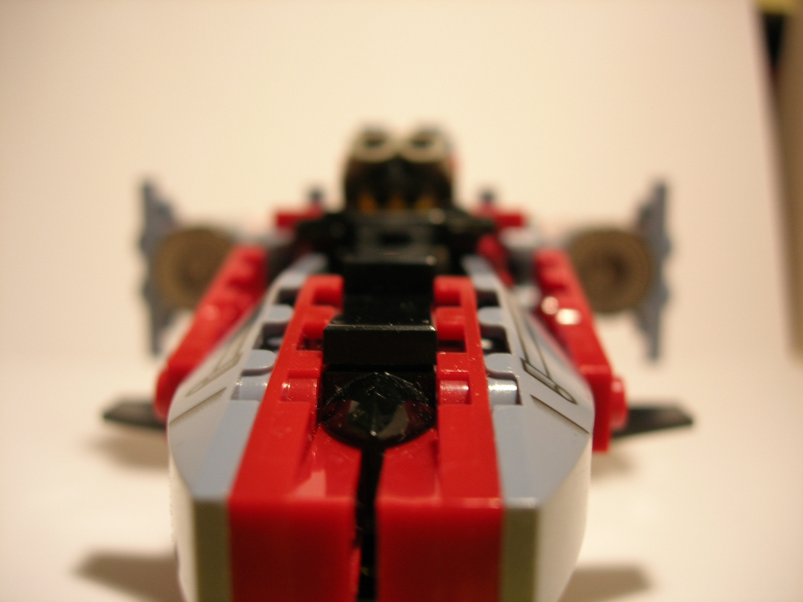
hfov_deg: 49.0
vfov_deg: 37.7
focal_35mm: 38
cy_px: 301
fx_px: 881
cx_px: 402
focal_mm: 7.8
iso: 64
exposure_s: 1/9.9
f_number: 2.8
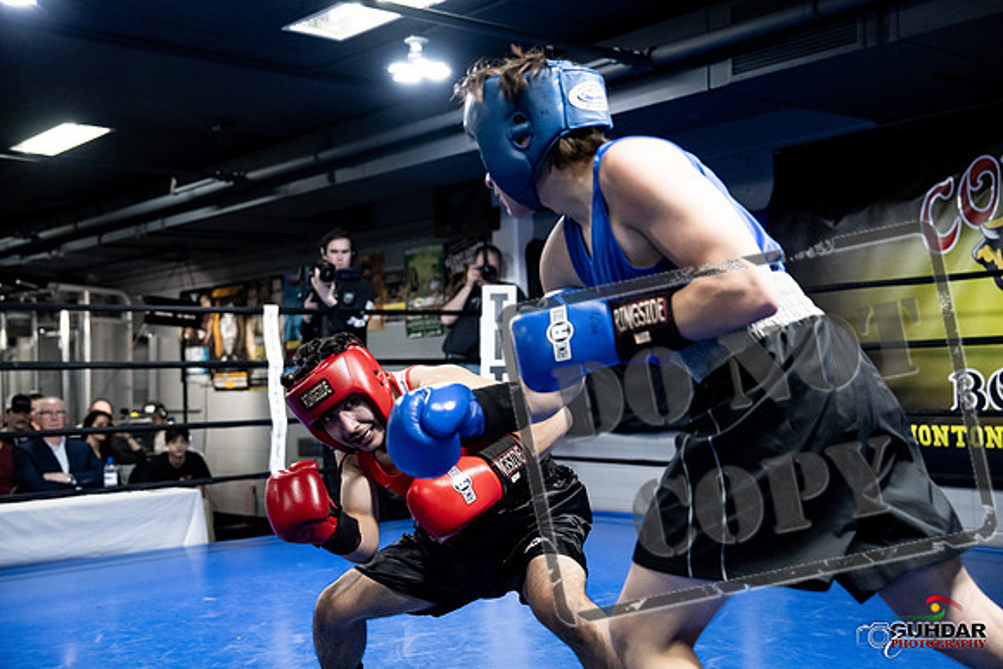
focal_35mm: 44
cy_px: 334
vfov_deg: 30.5
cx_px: 502
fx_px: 1226
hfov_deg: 44.5
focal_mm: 44
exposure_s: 1/1000
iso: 8000
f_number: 2.8
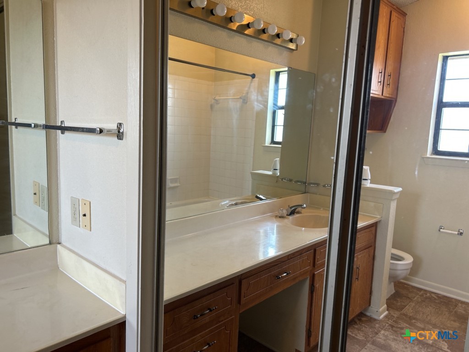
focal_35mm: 26
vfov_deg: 53.1
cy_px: 176
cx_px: 234
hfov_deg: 67.3
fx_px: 352
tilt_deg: -7.9
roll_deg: -1.3
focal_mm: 5.7
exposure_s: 1/120
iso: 100
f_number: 1.5
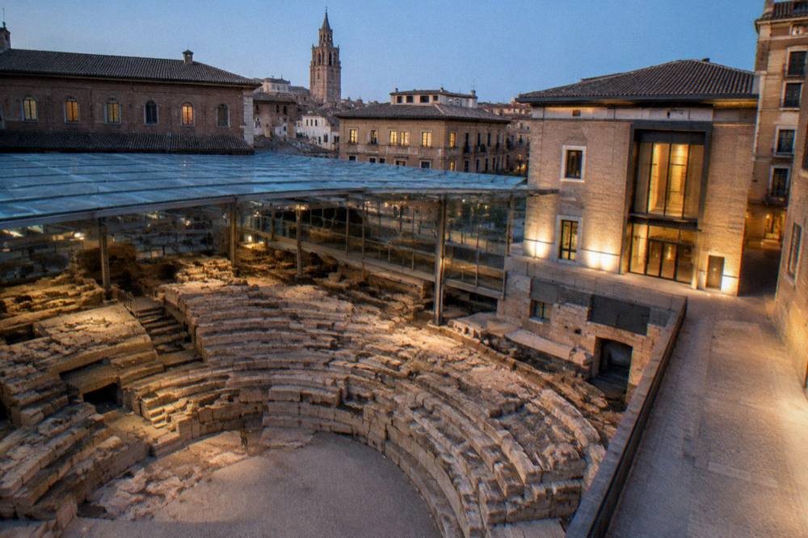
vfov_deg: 37.8
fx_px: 785
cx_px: 404
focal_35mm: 35
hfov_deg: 54.5
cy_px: 269
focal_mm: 35
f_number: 6.3
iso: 1600
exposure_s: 1/60
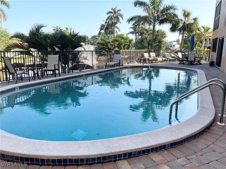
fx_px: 189
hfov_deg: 61.7
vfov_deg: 48.2
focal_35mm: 29
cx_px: 113
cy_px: 84
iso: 16
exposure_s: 1/593
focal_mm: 3
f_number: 1.8
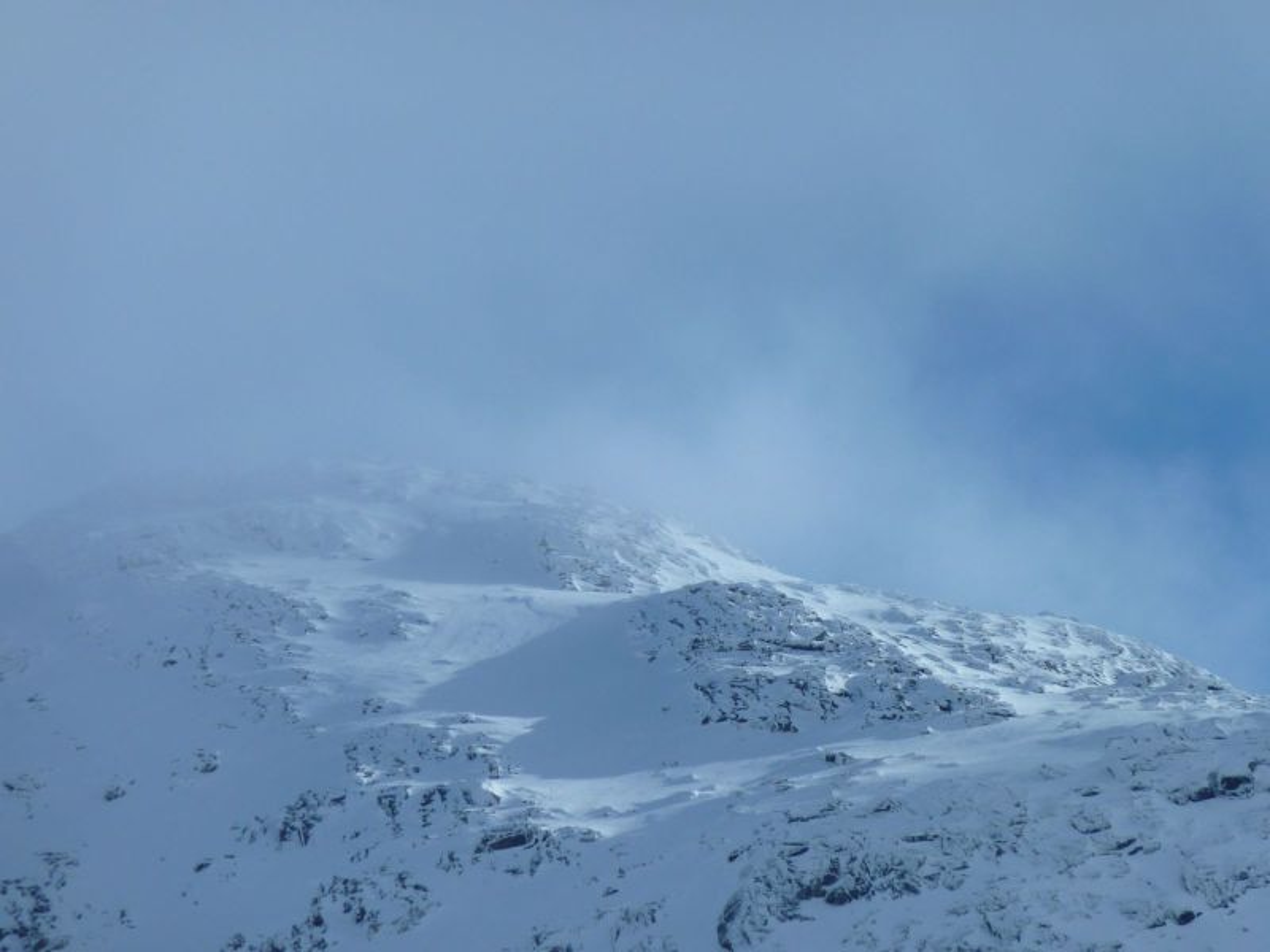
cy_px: 476
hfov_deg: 6.6
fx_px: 11006
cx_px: 635
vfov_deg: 5.0
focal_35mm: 300
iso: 80
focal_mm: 49.2
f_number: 6.3
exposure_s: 1/1000
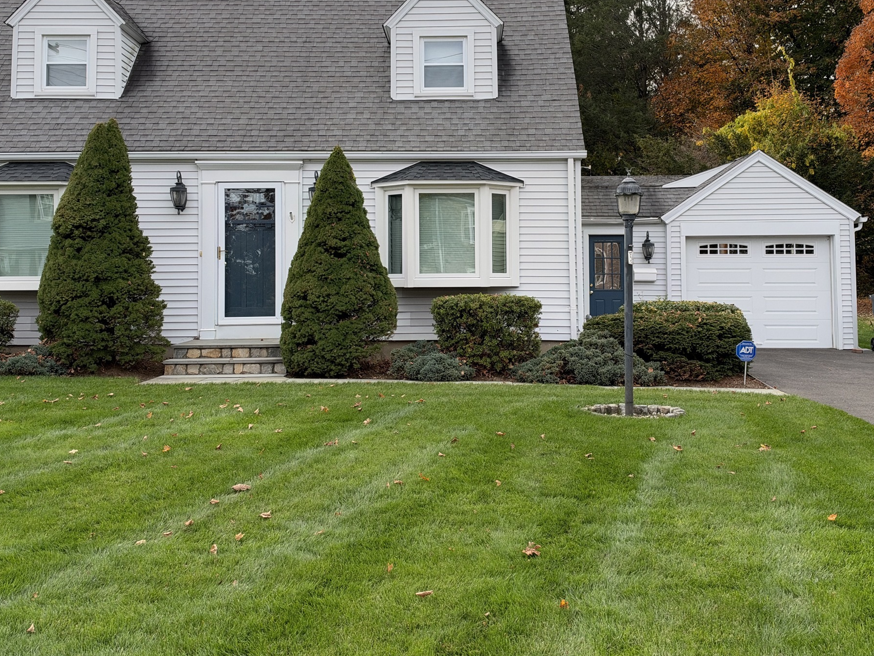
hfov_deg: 45.7
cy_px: 243
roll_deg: +0.6
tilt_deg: +2.6
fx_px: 1035
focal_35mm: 41
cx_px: 469
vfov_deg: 34.9
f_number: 1.8
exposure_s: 1/1642
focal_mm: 6.93
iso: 100
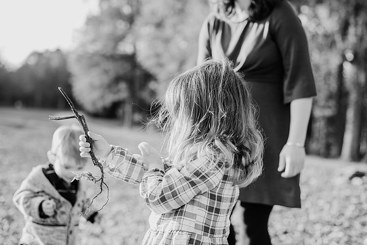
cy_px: 122
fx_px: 510
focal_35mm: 50
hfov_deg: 39.6
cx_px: 184
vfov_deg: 27.0
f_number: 2.8
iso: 500
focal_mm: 50
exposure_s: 1/1000
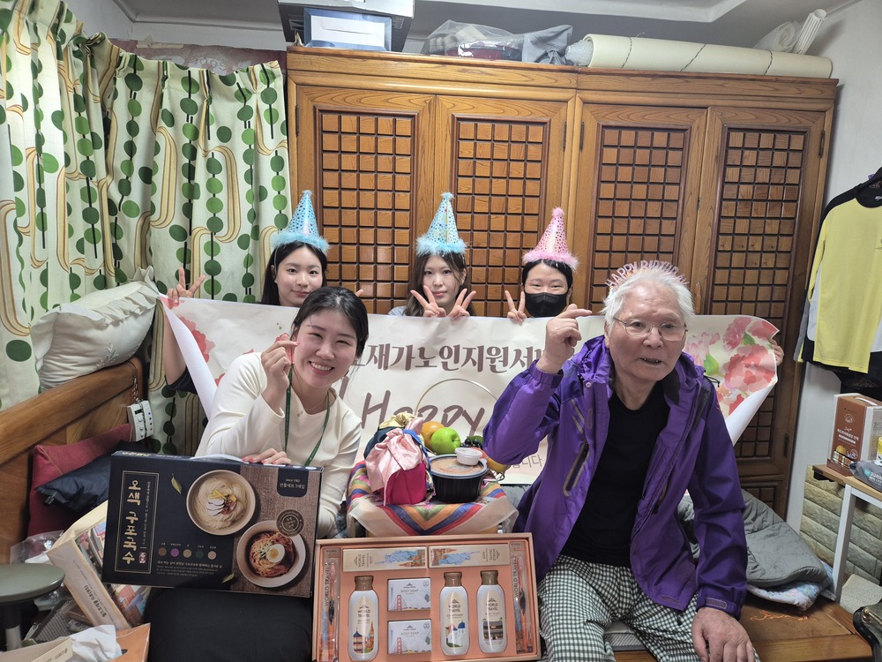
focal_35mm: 23
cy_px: 331
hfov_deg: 73.9
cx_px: 441
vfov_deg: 58.9
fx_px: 586
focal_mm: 5.4
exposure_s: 1/120
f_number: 1.8
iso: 250
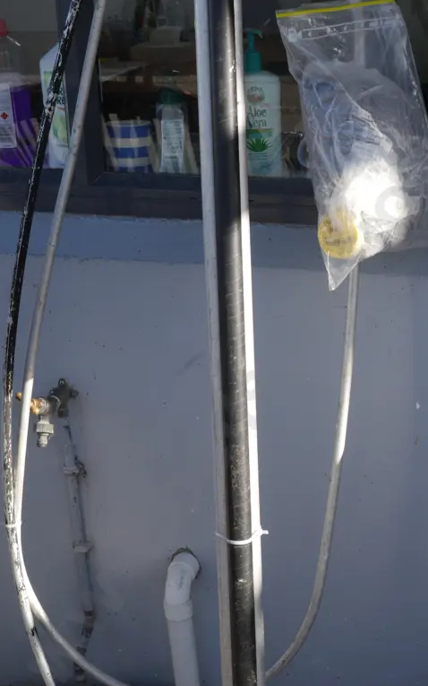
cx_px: 316
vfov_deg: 29.0
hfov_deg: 18.2
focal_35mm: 71
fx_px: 1325
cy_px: 314
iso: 200
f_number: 7.1
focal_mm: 25
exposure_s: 1/160
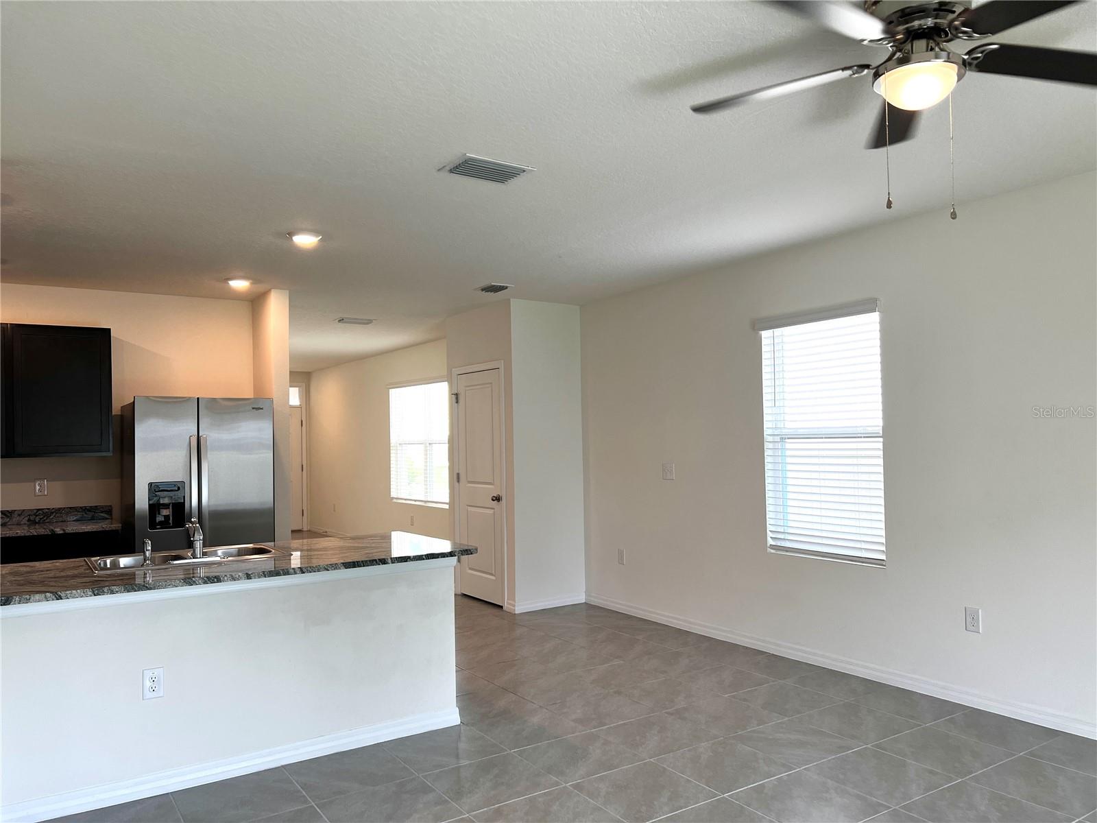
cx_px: 548
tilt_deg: +1.4
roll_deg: +1.1
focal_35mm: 26
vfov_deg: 53.1
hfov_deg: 67.3
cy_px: 412
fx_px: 824
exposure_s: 1/133
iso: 50
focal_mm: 5.7
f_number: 1.5
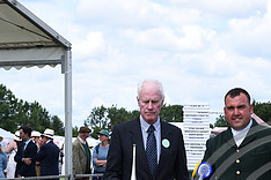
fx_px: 933
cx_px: 287
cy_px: 220
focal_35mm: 124
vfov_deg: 10.8
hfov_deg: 16.1
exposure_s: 1/1250
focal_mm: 50
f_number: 9
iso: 720
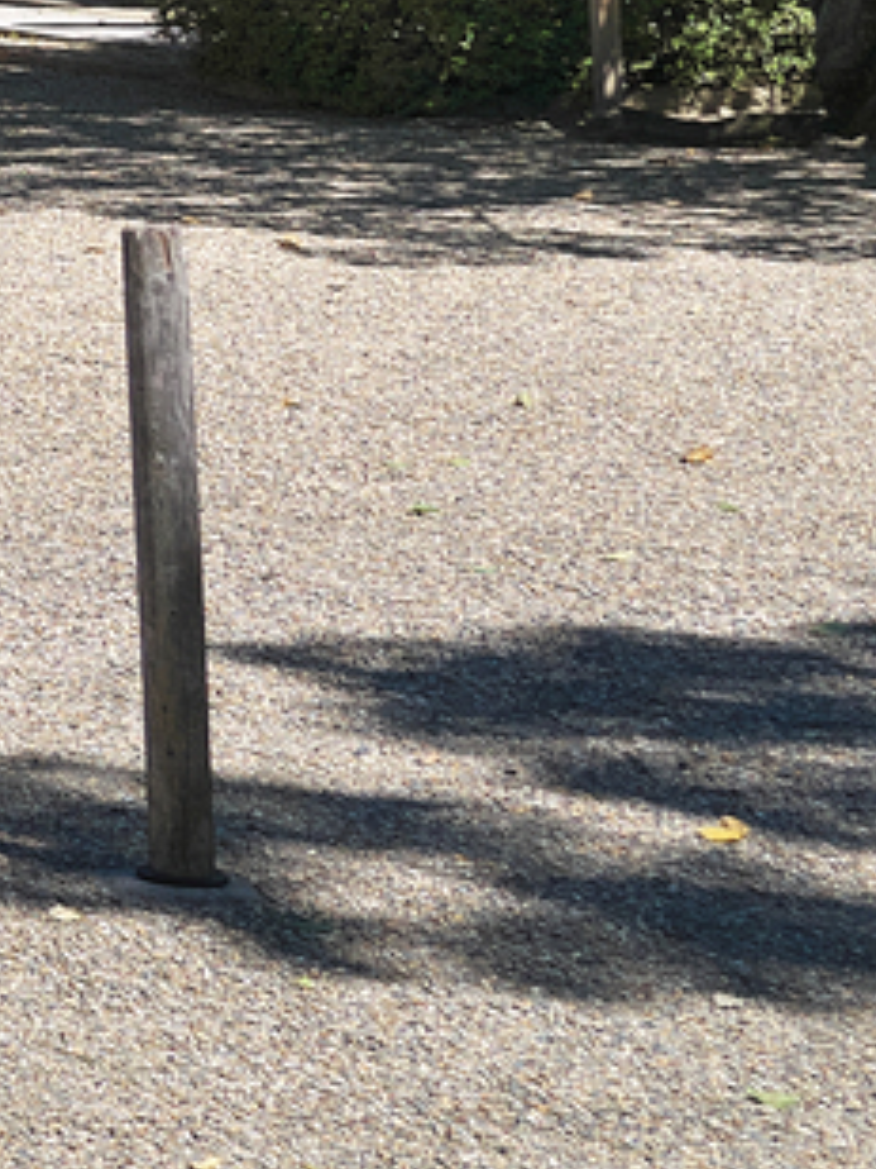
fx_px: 5061
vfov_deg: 12.2
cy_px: -831
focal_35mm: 150
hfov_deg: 7.5
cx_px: -2423
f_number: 9
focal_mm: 24
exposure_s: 1/320
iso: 125
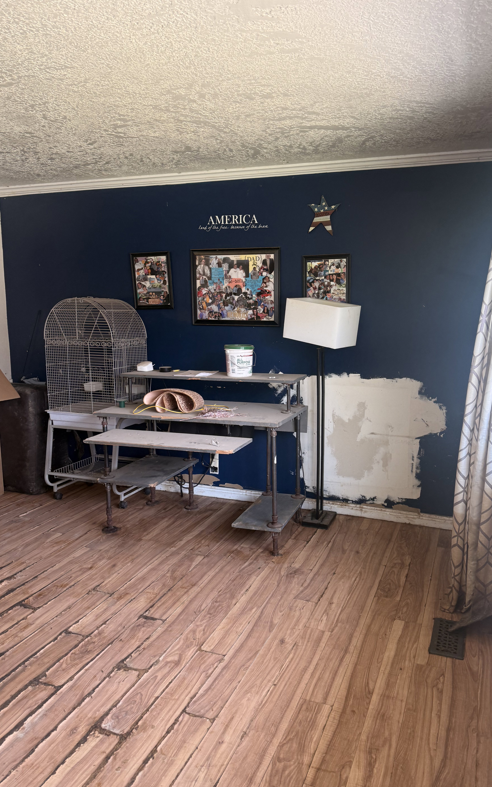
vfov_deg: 70.4
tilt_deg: -8.9
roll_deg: +0.9
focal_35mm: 26
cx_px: 283
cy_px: 400
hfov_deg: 47.4
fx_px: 558
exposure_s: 1/60
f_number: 1.78
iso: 125
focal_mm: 6.76
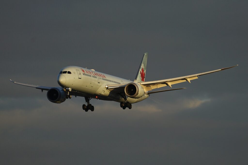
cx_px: 124
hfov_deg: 6.9
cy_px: 82
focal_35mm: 300
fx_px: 2067
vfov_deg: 4.6
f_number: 5.6
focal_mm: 300
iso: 100
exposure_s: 1/1000
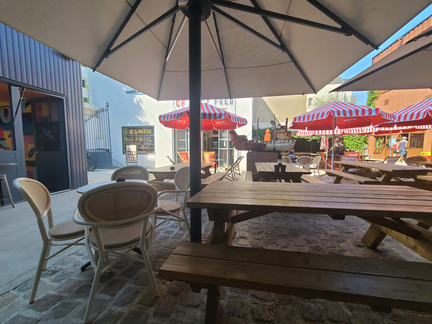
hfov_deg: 106.2
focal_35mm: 13
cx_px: 216
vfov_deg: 89.9
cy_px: 162
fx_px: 162
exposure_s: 1/336
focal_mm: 2.2
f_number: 2.2
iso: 50
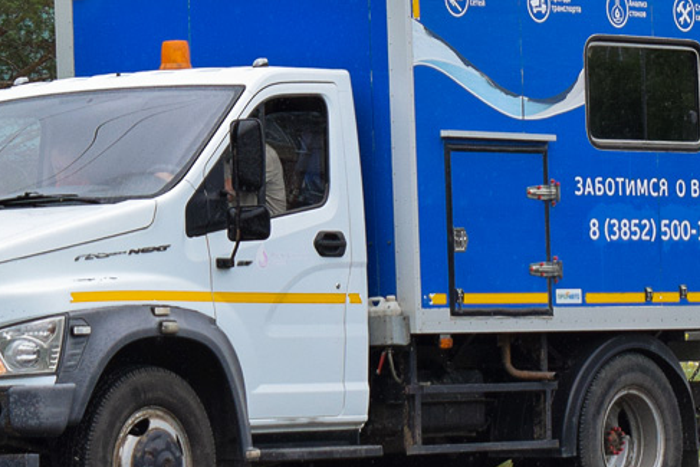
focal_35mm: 203
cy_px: 115
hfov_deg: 10.1
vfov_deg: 6.8
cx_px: 246
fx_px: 3953
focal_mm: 55
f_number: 5.6
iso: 800
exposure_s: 1/640
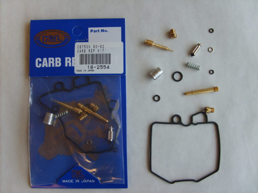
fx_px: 261
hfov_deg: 52.6
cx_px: 129
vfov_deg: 40.7
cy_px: 96
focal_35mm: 35
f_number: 2.8
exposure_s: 1/30
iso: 66
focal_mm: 5.8
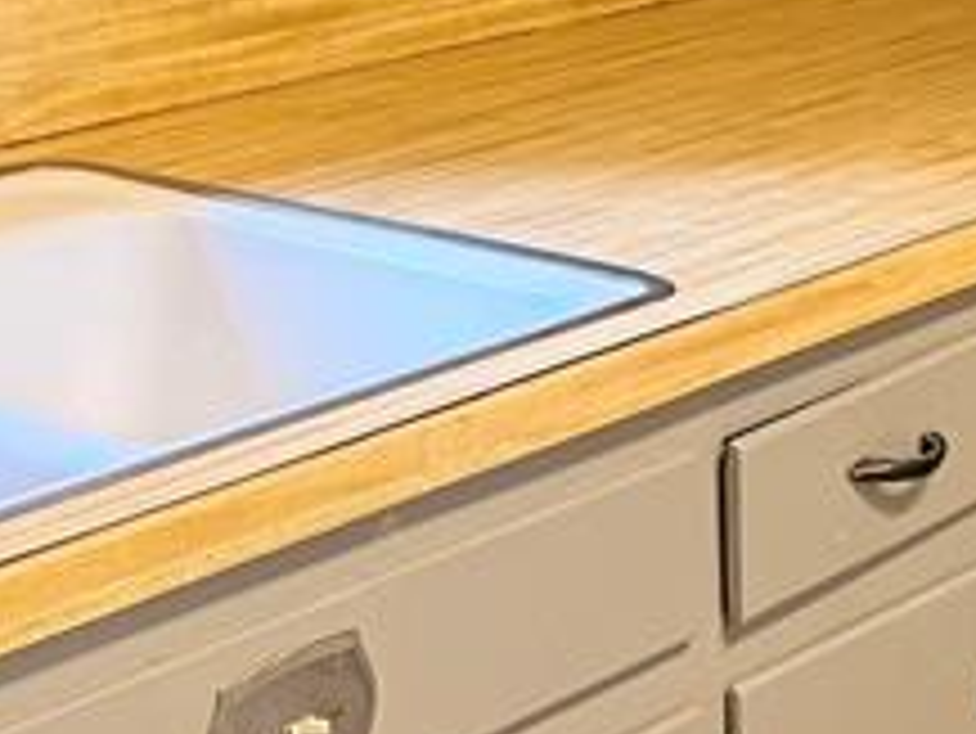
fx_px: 3188
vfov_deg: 12.7
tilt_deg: -5.1
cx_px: 207
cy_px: -216
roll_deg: +1.8
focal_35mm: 113
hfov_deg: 17.3
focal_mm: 6.76
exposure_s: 1/60
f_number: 1.78
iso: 160
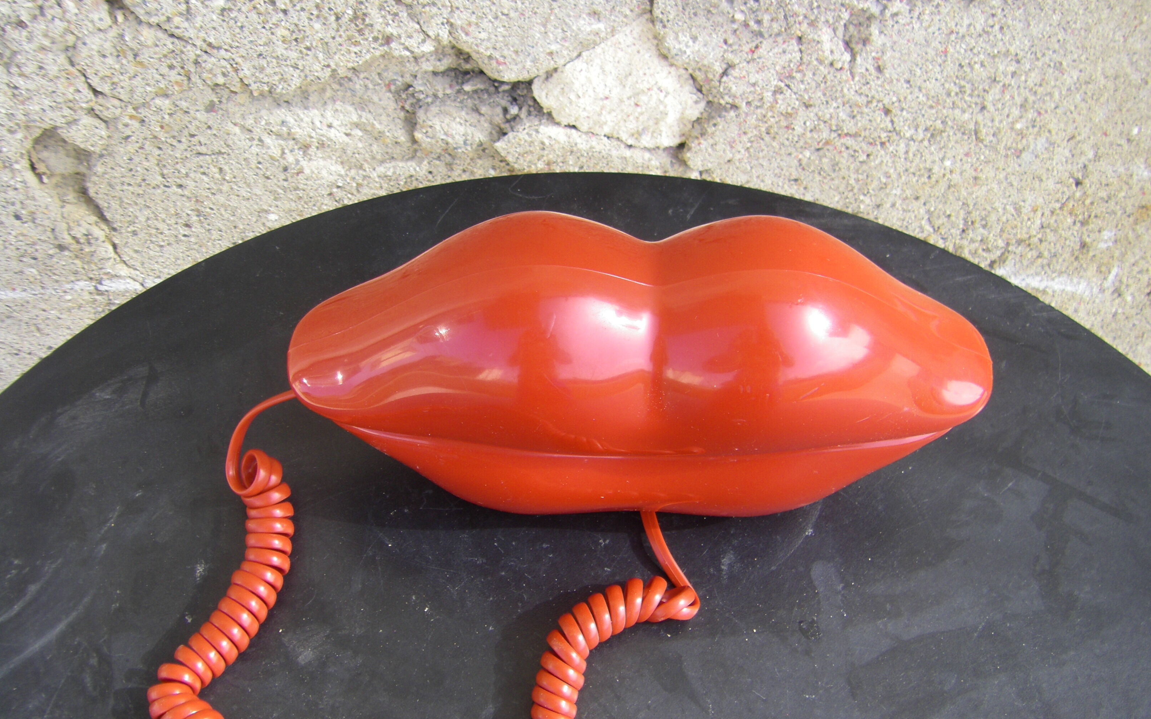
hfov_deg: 48.2
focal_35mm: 41
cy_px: 384
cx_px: 584
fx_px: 1286
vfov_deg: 31.2
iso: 64
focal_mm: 6.3
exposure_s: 1/125
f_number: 3.5
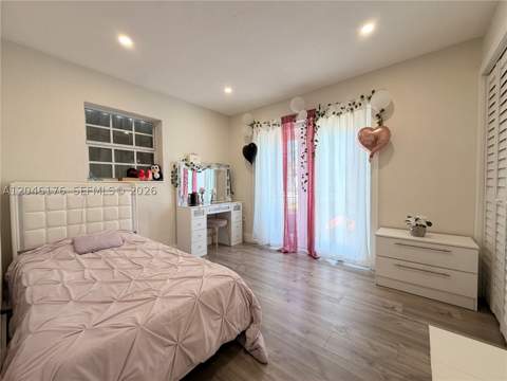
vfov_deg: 85.7
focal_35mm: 14
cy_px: 190
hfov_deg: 102.1
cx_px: 254
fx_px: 205
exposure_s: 1/120
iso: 100
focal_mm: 2.22
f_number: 2.2
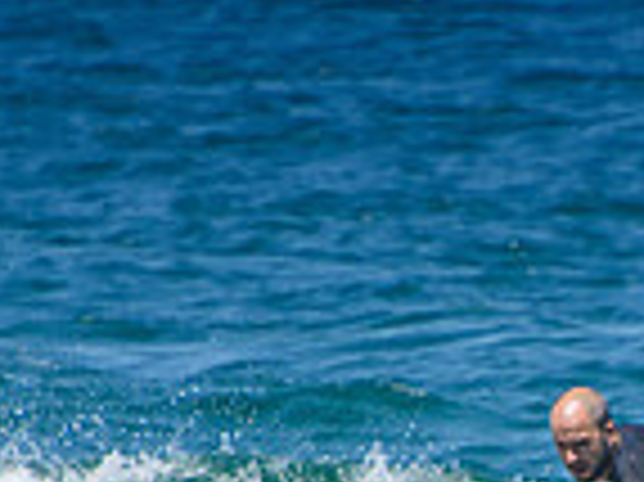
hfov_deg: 0.8
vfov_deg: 0.6
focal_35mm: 2337
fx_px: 43441
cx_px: 761
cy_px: 782
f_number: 5.6
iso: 360
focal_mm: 400
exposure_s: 1/2000
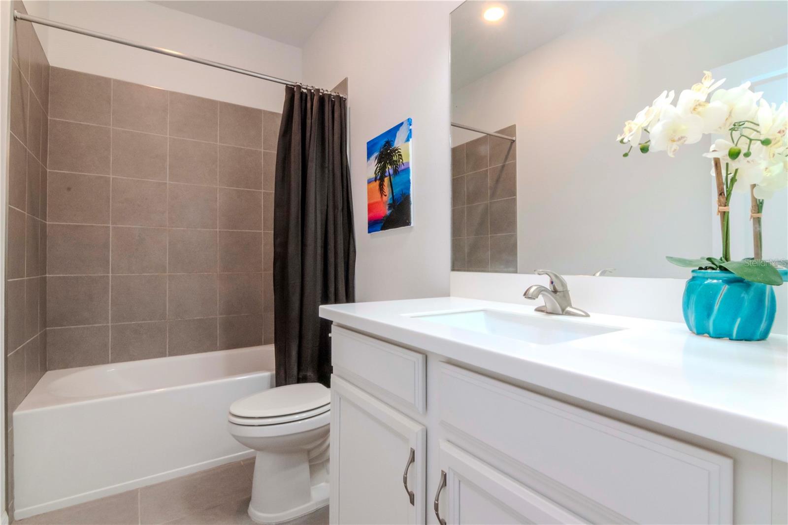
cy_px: 262
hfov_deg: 95.0
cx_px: 394
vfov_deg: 72.0
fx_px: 361
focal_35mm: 16
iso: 800
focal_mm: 11
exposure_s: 1/10
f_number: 18
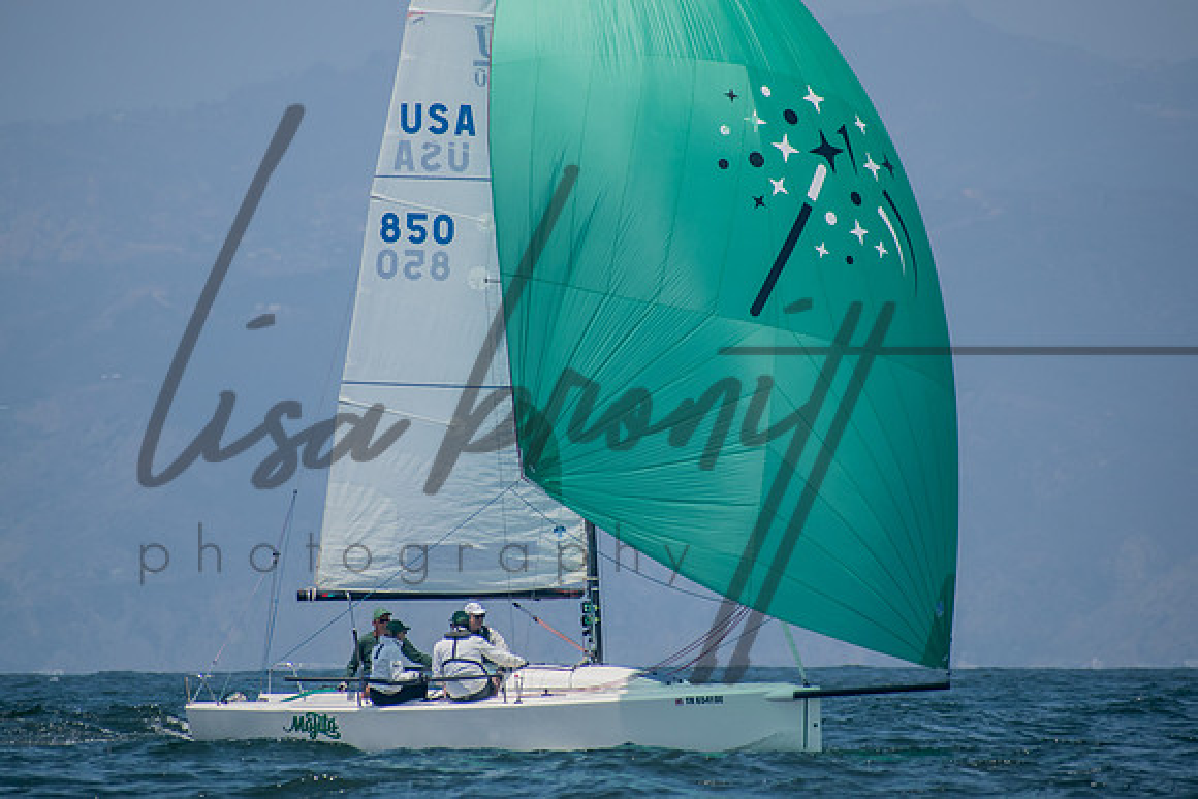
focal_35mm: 478
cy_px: 400
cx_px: 578
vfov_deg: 2.9
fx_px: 15905
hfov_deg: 4.3
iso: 400
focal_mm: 300
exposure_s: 1/1600
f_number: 8
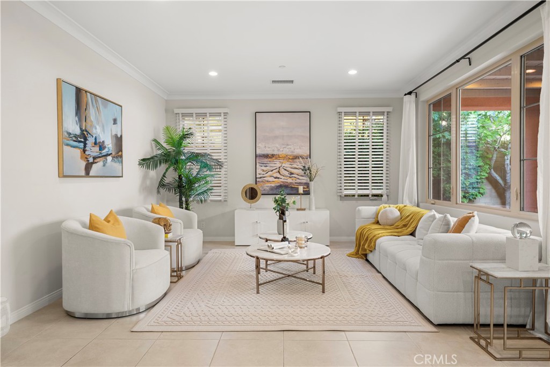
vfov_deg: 57.2
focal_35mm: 22
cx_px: 275
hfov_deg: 78.6
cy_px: 184
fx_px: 336
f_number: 8
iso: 800
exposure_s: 1/6
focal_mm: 22
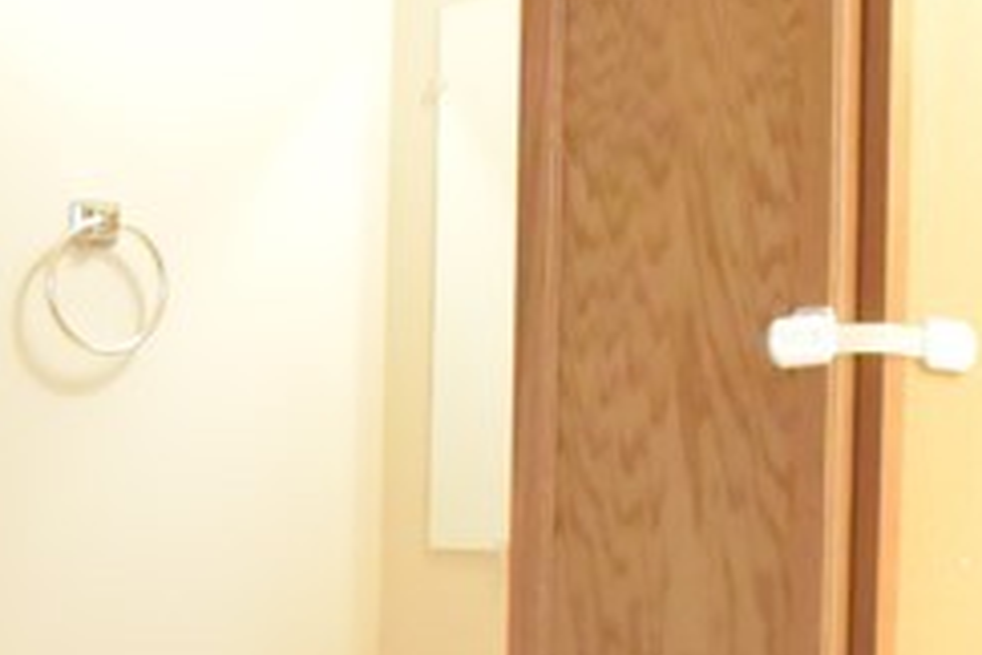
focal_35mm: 125
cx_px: -8
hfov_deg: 16.1
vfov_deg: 10.9
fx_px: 3409
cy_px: 663
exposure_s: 1/60
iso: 3200
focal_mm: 10.4
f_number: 3.5
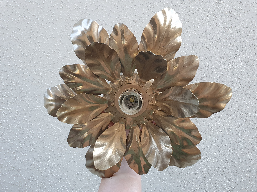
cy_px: 96
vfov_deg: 53.1
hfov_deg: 67.3
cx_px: 128
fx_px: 193
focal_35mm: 26
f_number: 2.4
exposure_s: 1/100
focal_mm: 4.32
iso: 80
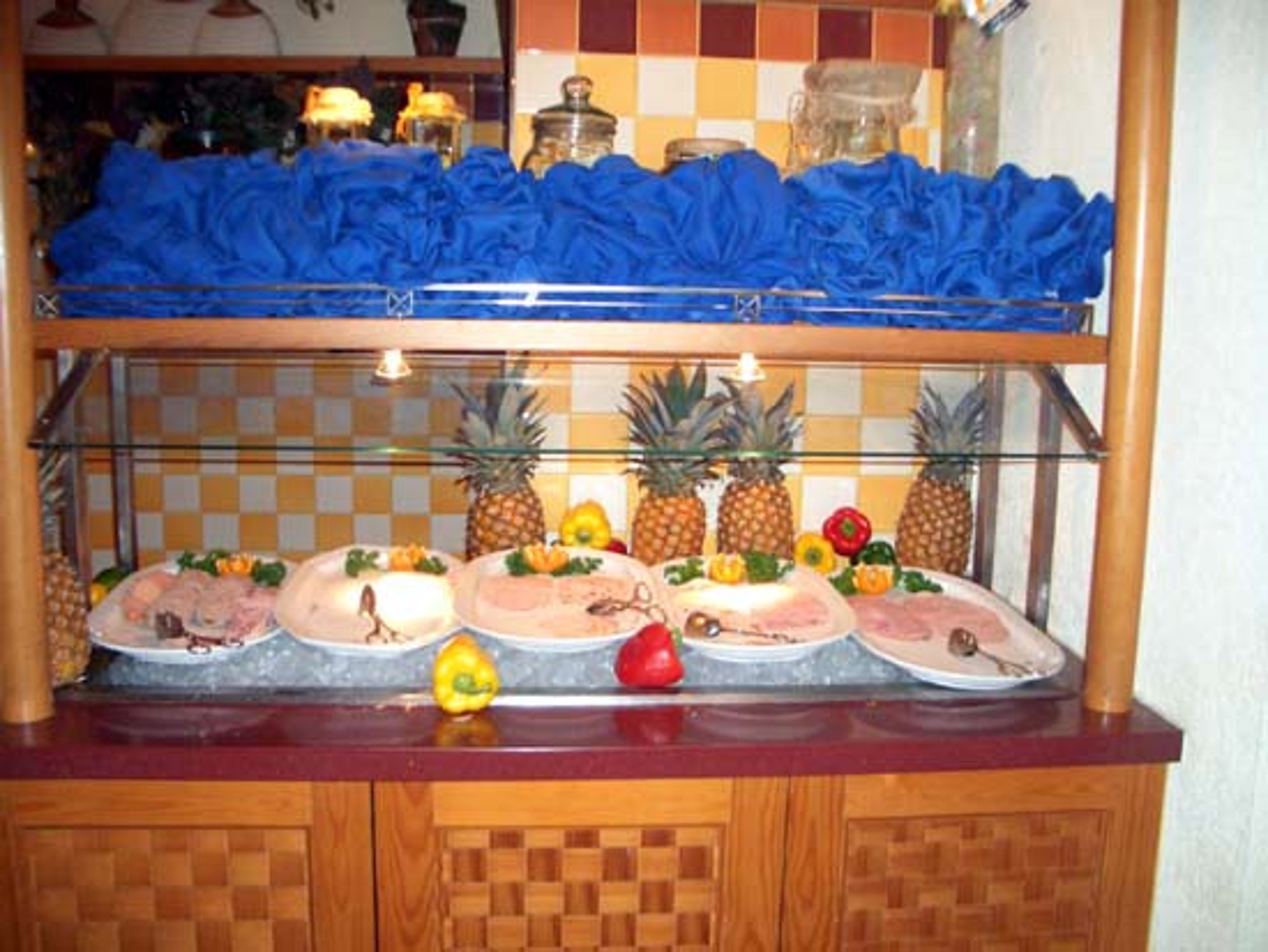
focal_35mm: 35
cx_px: 634
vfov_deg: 40.7
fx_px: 1283
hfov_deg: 52.6
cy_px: 476
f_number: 2.6
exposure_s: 1/60
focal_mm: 5.8
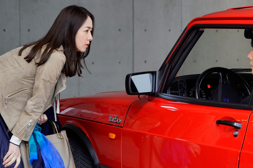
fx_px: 949
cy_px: 94
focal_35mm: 135
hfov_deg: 15.2
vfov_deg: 10.2
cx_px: 149
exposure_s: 1/100
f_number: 10
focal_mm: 105
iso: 3200
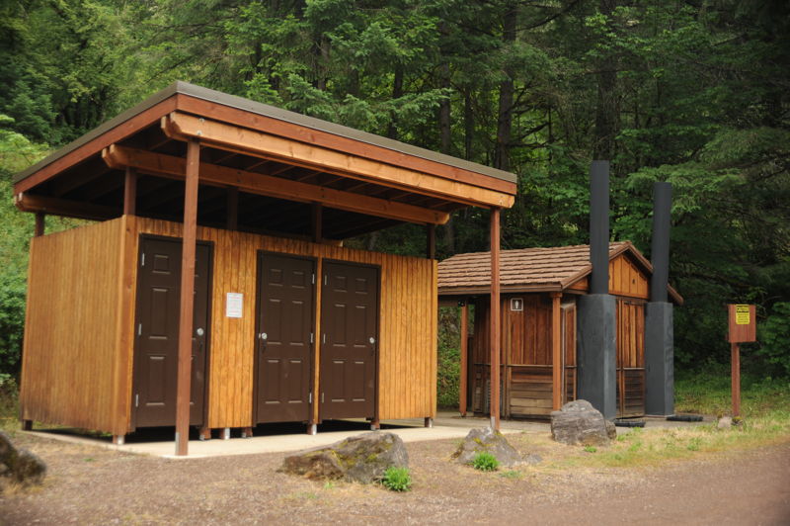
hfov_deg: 19.5
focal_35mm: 105
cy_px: 263
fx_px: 2302
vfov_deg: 13.0
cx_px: 395
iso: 200
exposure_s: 1/125
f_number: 4.5
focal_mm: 105
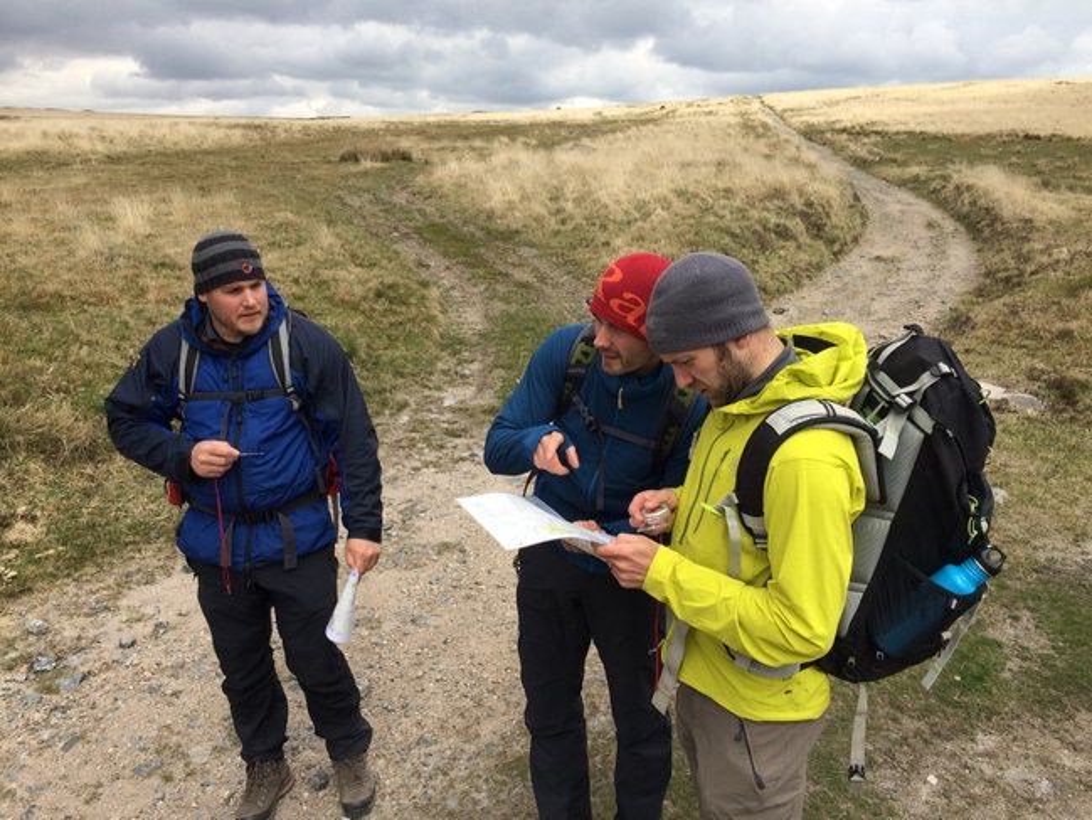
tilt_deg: -12.0
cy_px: 410
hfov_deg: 61.7
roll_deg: -1.2
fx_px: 915
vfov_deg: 48.2
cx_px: 546
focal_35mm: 29
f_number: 2.2
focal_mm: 4.15
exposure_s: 1/1368
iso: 32
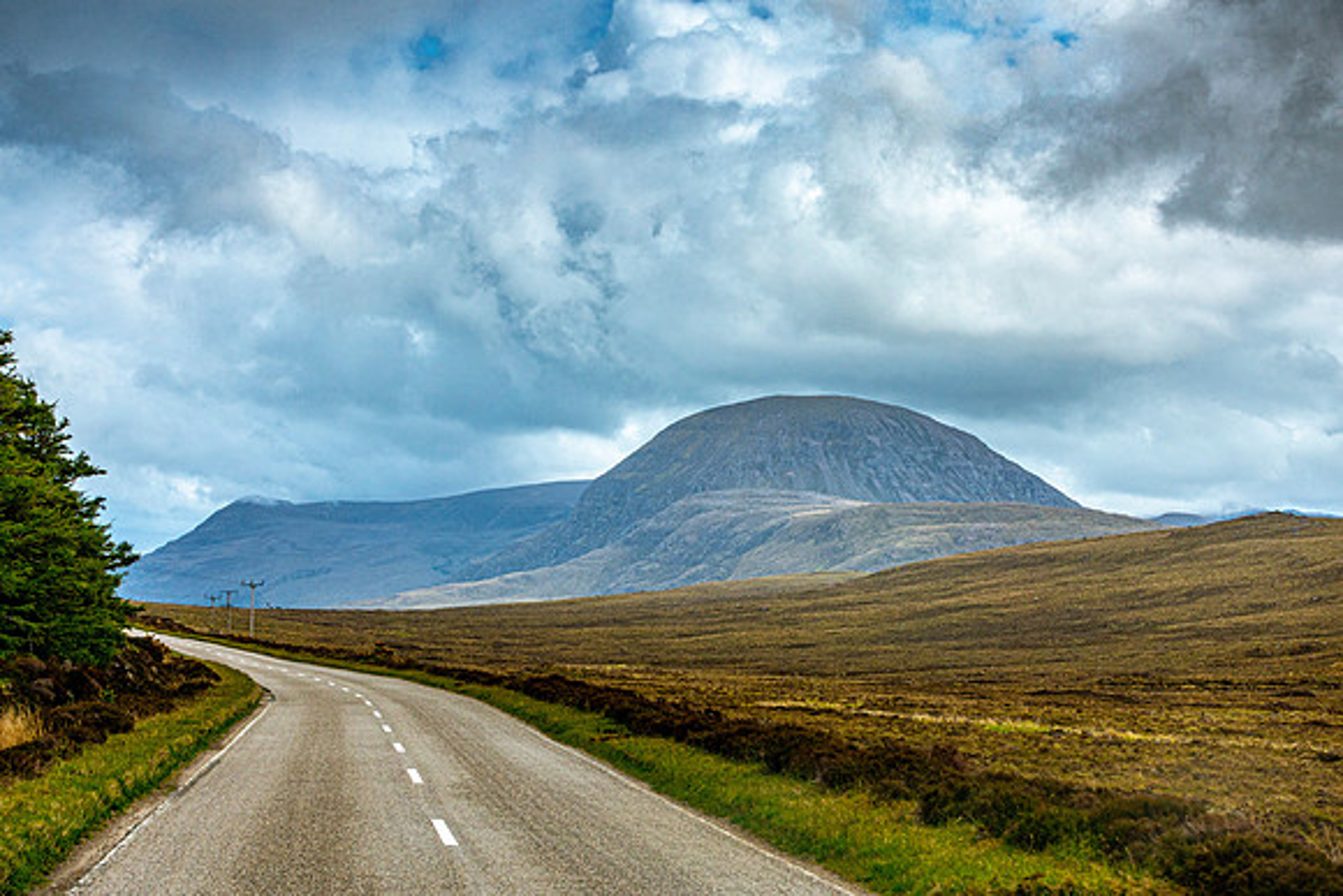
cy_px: 448
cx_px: 672
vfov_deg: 19.5
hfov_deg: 28.8
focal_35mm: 70
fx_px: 2612
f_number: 7.1
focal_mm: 25.7
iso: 125
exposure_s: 1/320
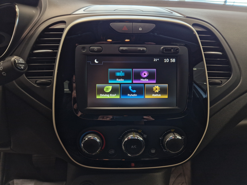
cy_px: 92
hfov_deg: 73.9
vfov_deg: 58.9
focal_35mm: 23
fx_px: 164
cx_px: 124
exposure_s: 1/100
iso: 160
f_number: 1.8
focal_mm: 5.4
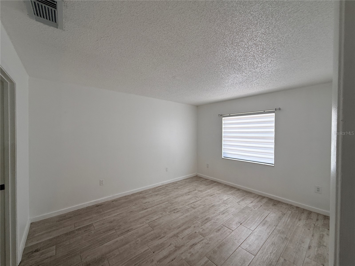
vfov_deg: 85.7
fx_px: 144
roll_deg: -0.3
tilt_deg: +0.8
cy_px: 133
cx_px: 178
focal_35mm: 14
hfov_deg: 102.1
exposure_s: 1/140
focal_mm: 2.22
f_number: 2.2
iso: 64
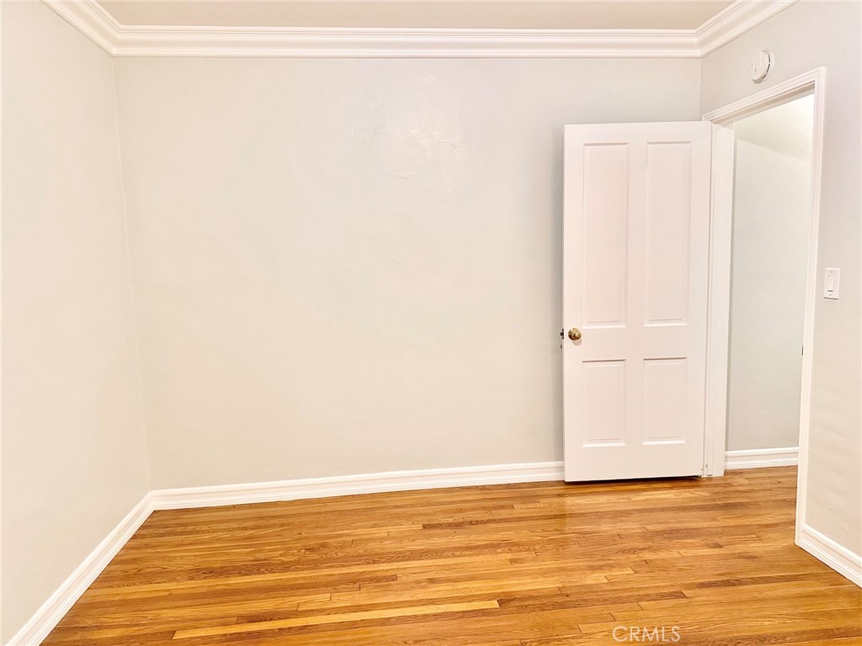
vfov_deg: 56.8
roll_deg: +1.2
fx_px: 598
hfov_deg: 71.6
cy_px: 323
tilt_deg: -8.5
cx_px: 431
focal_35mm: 24
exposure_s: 1/60
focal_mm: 6.76
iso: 320
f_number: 1.78
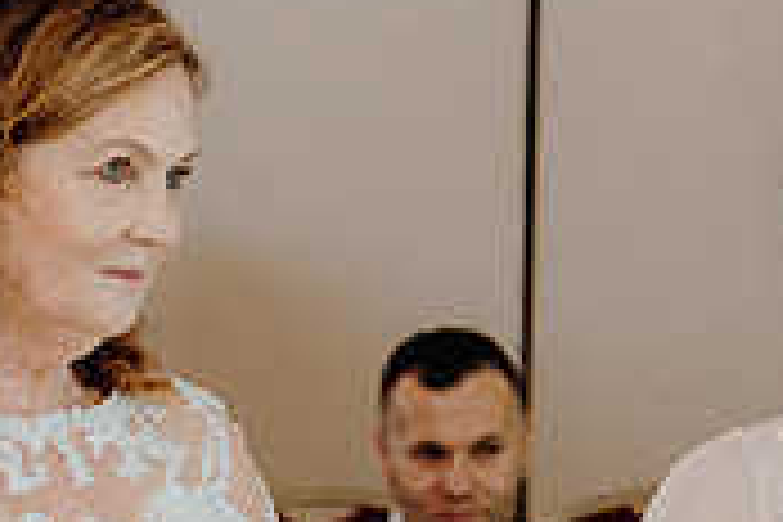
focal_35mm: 263
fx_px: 5720
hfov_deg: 7.8
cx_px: 140
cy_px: 664
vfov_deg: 5.2
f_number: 3.5
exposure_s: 1/160
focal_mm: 53
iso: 2000
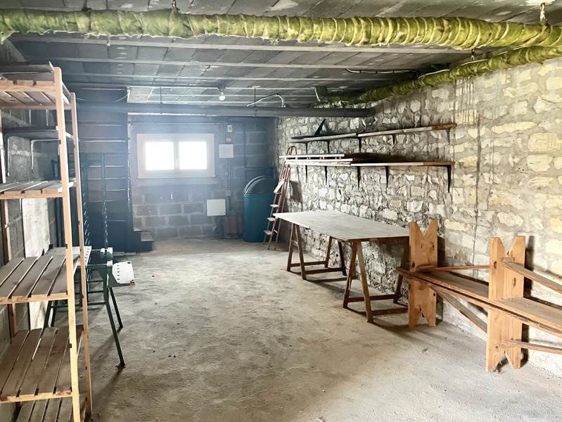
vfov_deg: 53.1
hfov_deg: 67.3
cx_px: 281
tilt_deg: -2.1
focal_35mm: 26
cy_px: 211
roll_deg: +1.6
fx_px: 422
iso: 500
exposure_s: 1/49
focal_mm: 5.1
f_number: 1.6
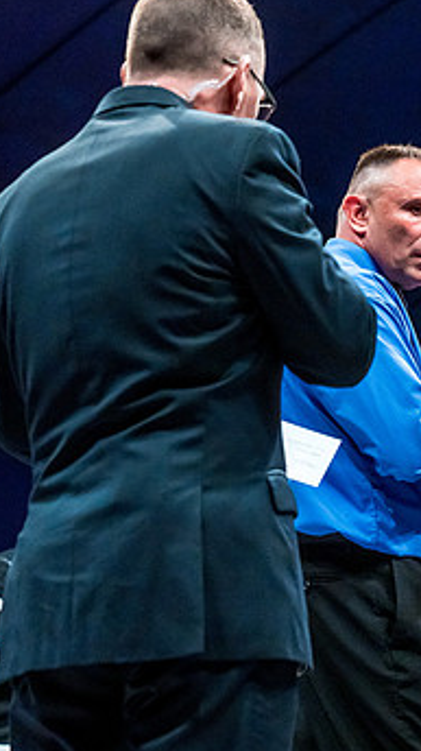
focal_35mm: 106
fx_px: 2108
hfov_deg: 11.2
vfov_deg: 20.2
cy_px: 409
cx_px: 532
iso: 4000
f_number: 4
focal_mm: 60
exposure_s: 1/1000
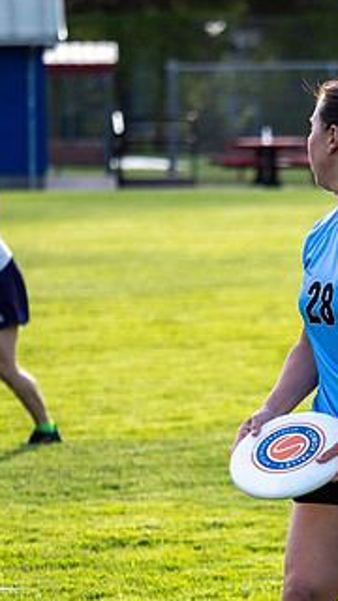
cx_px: 407
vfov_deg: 6.9
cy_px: 382
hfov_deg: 3.9
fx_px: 4971
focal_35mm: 312
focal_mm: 79
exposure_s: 1/1000
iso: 250
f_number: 2.8
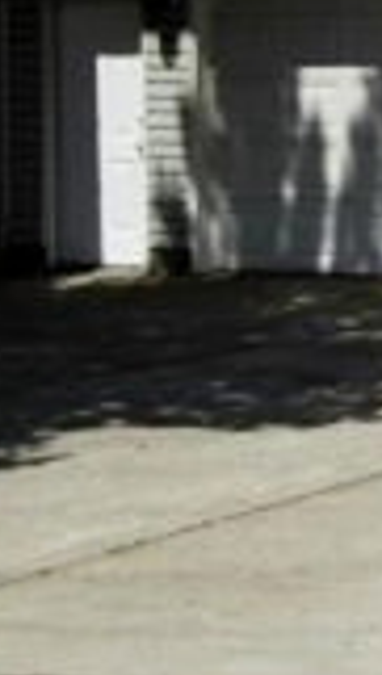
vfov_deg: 14.5
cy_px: 113
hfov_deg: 7.9
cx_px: 772
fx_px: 2637
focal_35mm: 147
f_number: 9.6
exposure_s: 1/331
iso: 100
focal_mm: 6.11
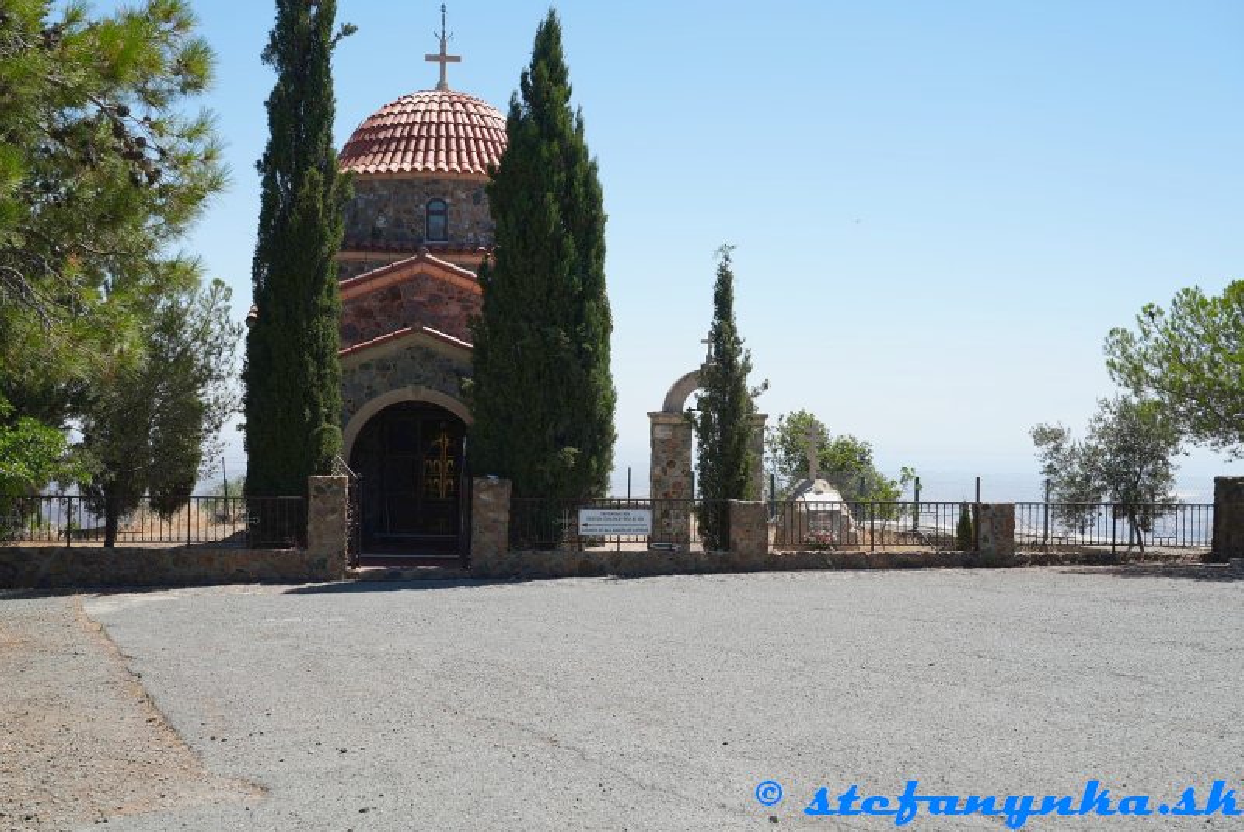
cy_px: 416
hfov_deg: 47.4
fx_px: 1418
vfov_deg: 32.7
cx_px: 622
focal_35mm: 41
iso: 100
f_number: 8
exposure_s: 1/200
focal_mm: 41
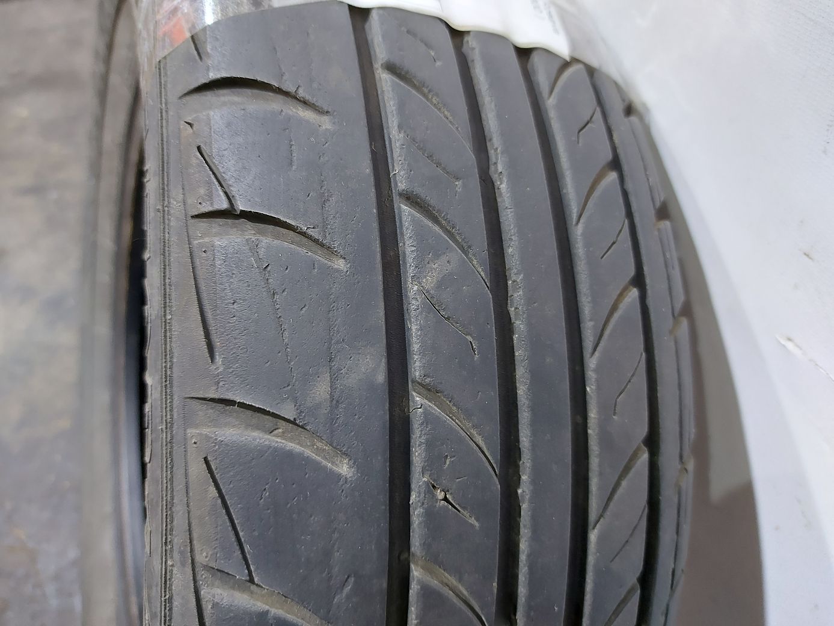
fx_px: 578
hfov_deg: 71.6
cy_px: 313
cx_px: 417
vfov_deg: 56.8
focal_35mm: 24
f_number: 1.8
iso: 320
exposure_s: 1/25
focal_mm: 5.23
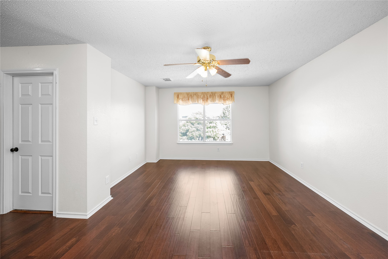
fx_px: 151
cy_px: 130
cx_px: 194
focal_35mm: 14
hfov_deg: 104.3
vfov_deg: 81.2
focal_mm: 14
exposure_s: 1/200
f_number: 5.6
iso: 1250
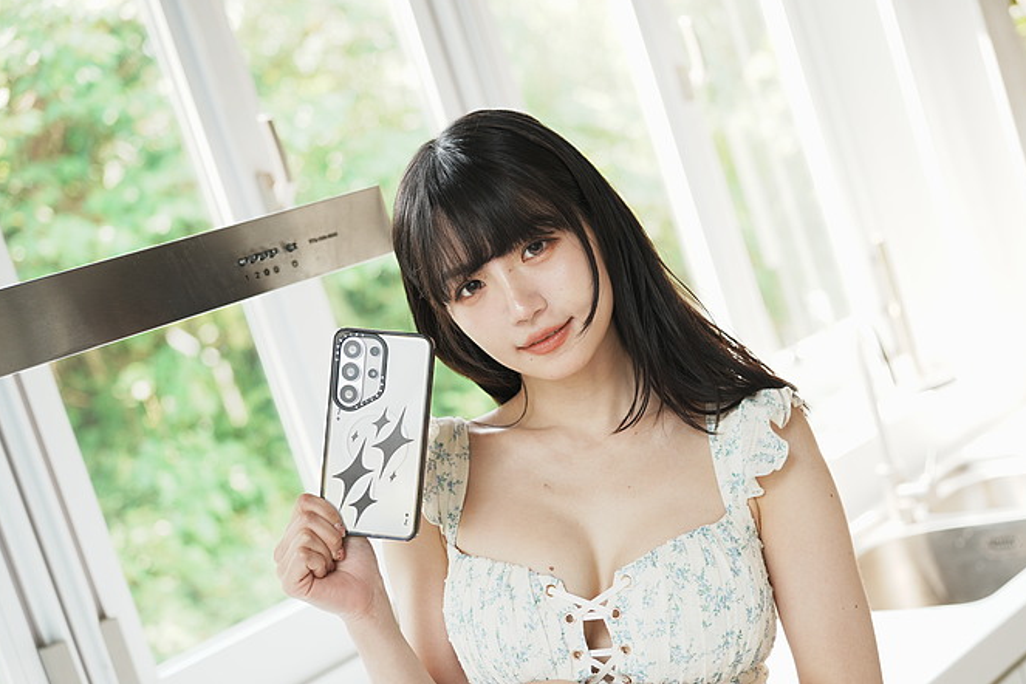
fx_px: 1710
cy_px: 393
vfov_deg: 22.6
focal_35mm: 60
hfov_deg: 33.4
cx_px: 562
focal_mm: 51
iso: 200
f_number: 2.8
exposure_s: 1/125
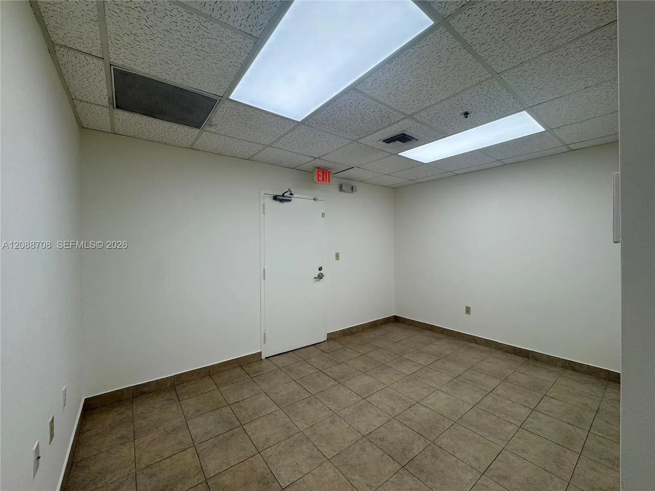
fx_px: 265
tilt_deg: -0.5
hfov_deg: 102.1
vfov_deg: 85.7
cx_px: 328
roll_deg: +0.3
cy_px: 246
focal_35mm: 14
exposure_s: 1/120
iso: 64
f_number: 2.2
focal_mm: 2.22
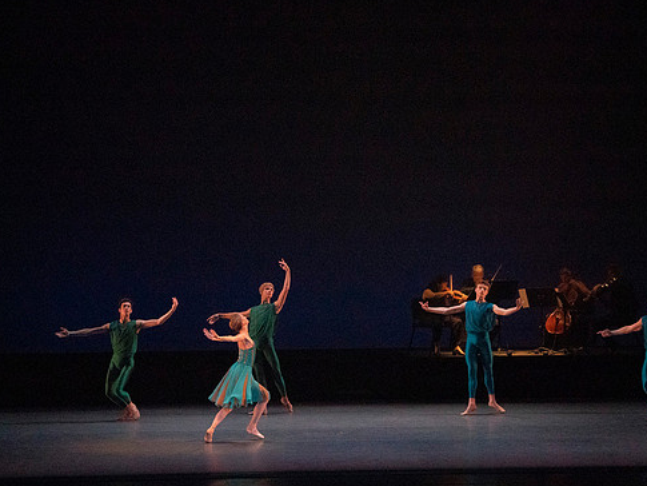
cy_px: 252
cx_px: 370
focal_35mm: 162
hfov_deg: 12.2
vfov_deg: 9.2
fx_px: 3029
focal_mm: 141
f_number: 8
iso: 25600
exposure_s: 1/400
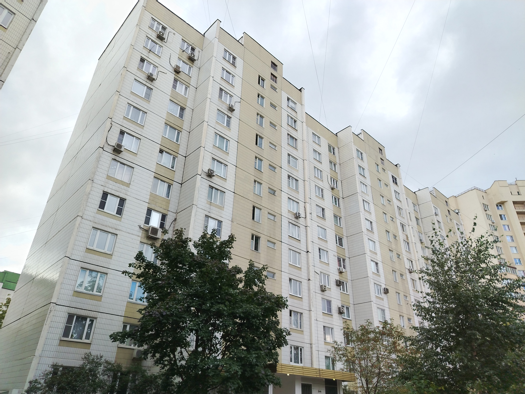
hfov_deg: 71.6
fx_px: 364
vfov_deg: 56.8
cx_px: 262
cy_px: 197
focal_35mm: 24
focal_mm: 5.25
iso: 100
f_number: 1.75
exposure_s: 1/381
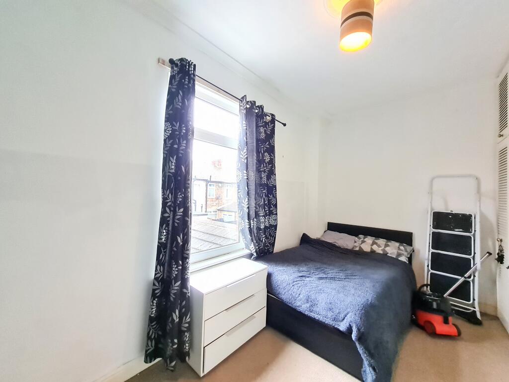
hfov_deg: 106.2
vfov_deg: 89.9
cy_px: 191
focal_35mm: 13
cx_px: 254
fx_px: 191
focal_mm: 1.74
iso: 640
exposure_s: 1/33
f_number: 2.2
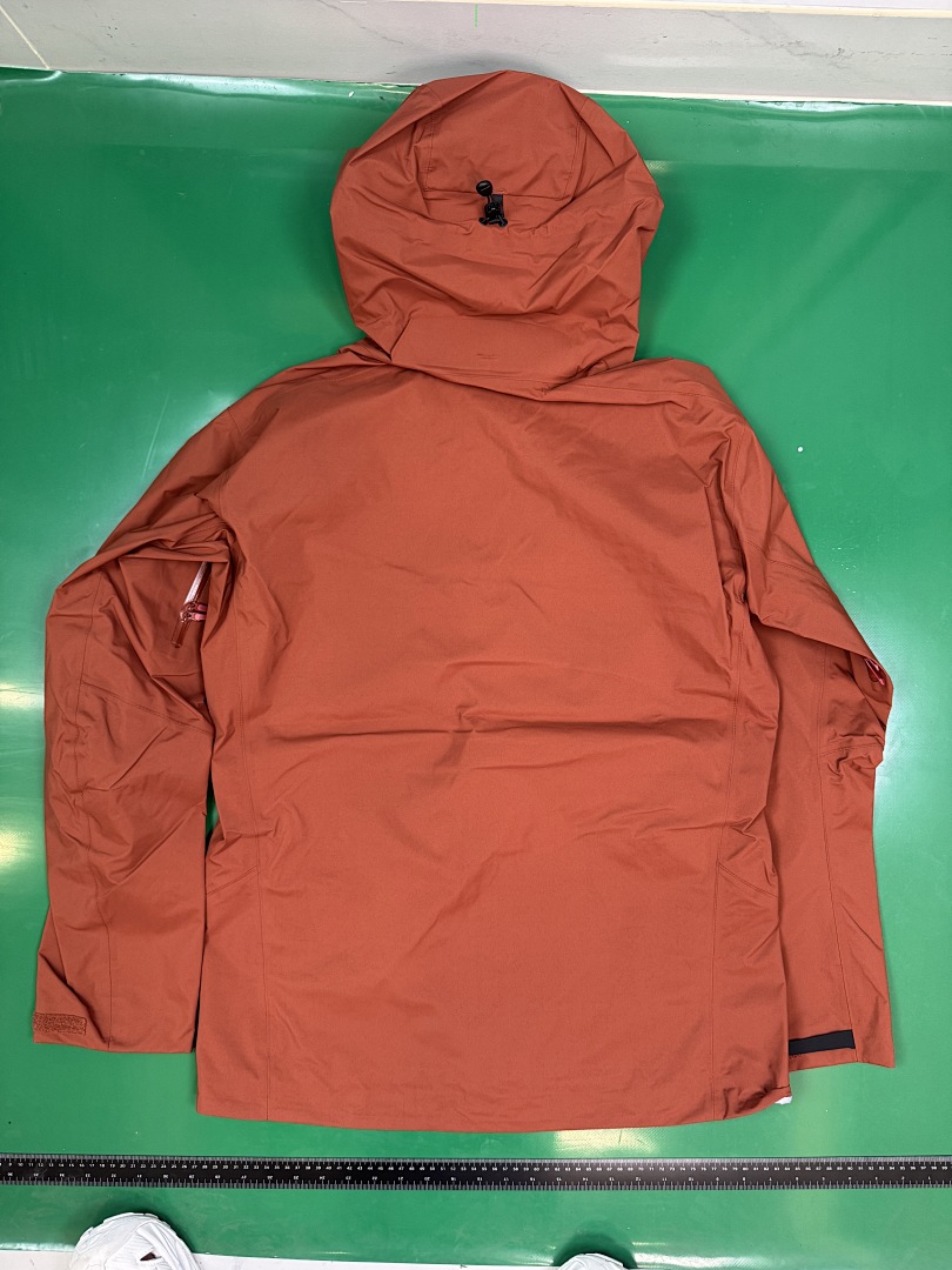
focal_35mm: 24
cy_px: 635
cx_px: 476
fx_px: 880
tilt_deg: -88.2
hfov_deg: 56.8
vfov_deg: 71.6
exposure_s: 1/102
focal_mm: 6.76
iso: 200
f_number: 1.78
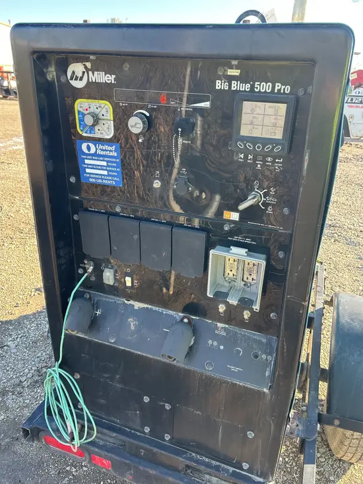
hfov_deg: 53.1
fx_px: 363
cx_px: 182
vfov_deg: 67.3
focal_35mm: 26
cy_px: 242
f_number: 1.5
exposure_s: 1/311
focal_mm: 5.7
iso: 50
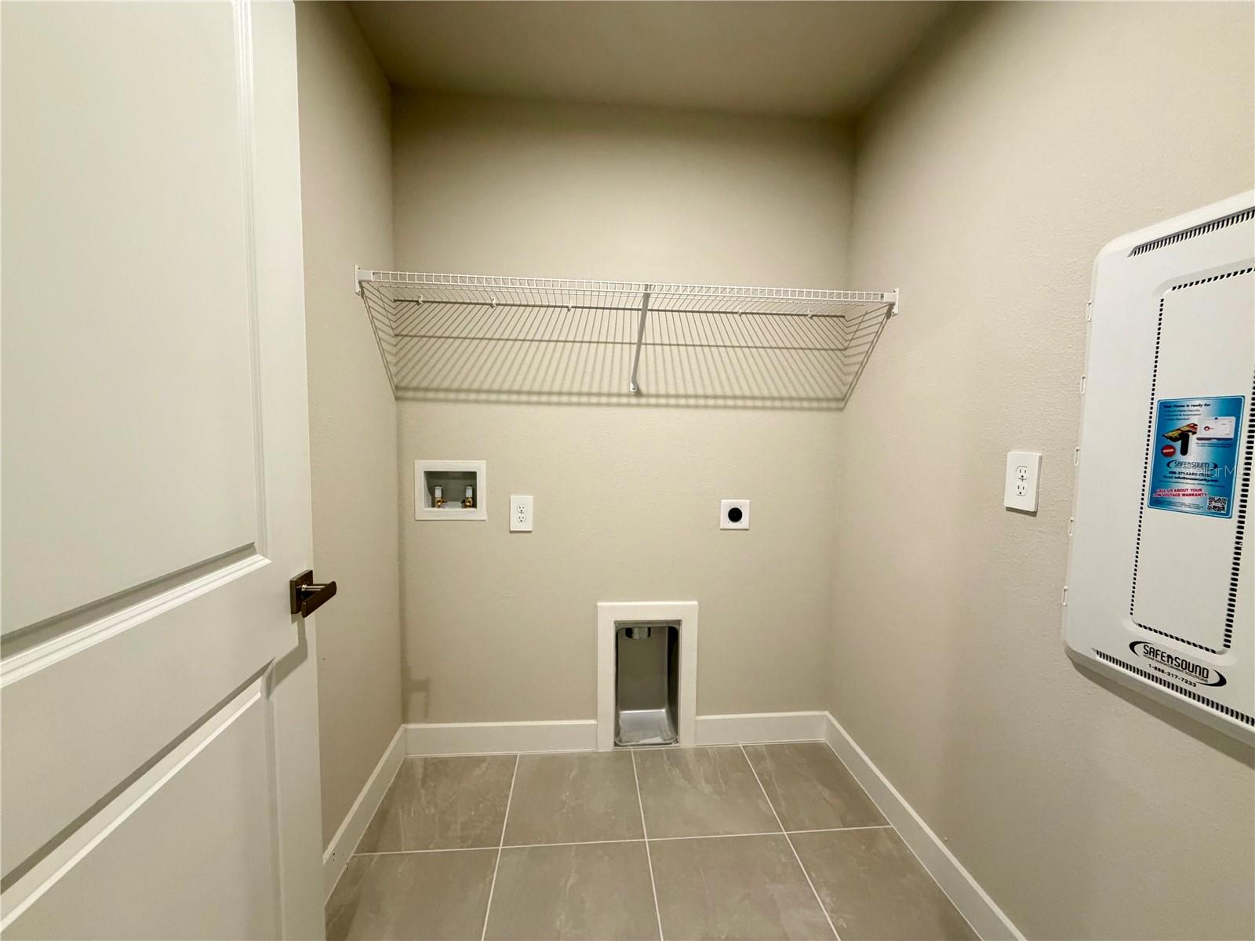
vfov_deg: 85.7
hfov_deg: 102.1
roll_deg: -0.6
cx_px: 628
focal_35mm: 14
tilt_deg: -5.3
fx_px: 508
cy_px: 470
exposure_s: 1/60
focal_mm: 2.22
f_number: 2.2
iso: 320
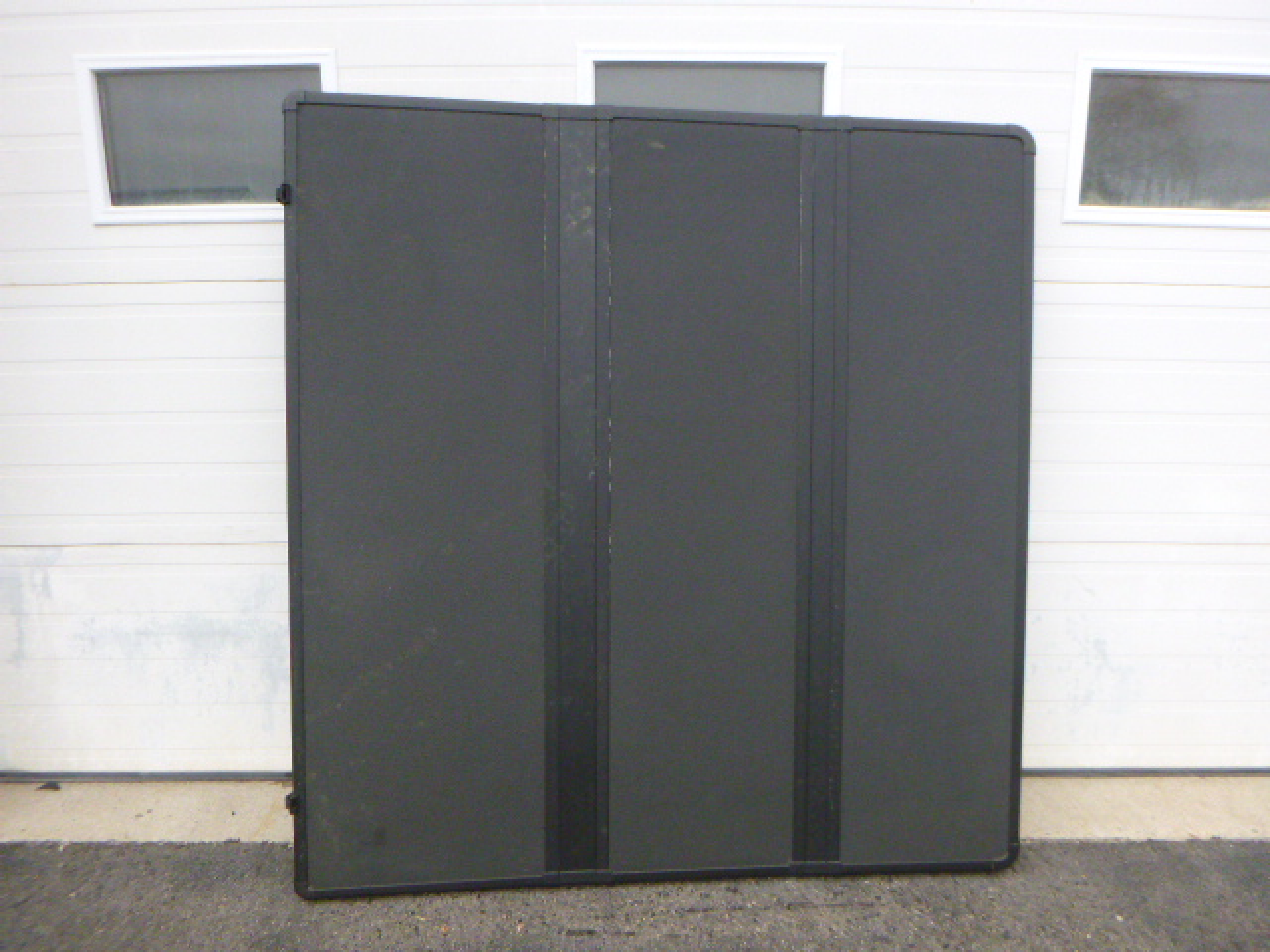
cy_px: 476
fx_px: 917
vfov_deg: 54.9
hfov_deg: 69.4
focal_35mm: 25
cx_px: 635
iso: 400
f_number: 3.9
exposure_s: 1/320
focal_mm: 4.5
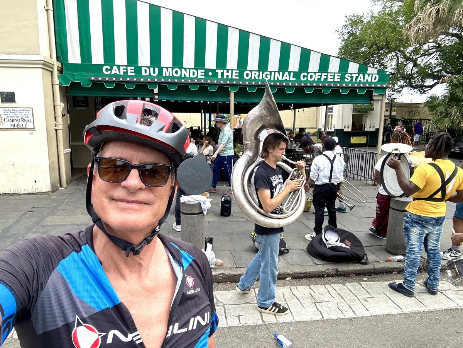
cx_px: 232
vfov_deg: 58.9
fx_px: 308
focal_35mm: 23
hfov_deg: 73.9
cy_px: 174
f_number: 1.9
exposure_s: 1/392
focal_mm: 2.69
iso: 25
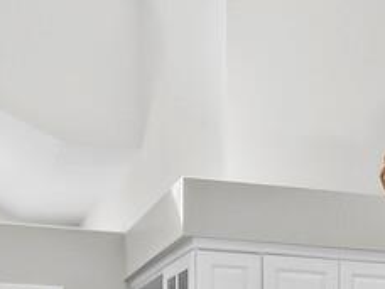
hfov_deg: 19.1
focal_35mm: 98
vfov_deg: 14.1
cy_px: 433
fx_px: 1090
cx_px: 442
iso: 400
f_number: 11
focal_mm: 7
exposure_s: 1/5
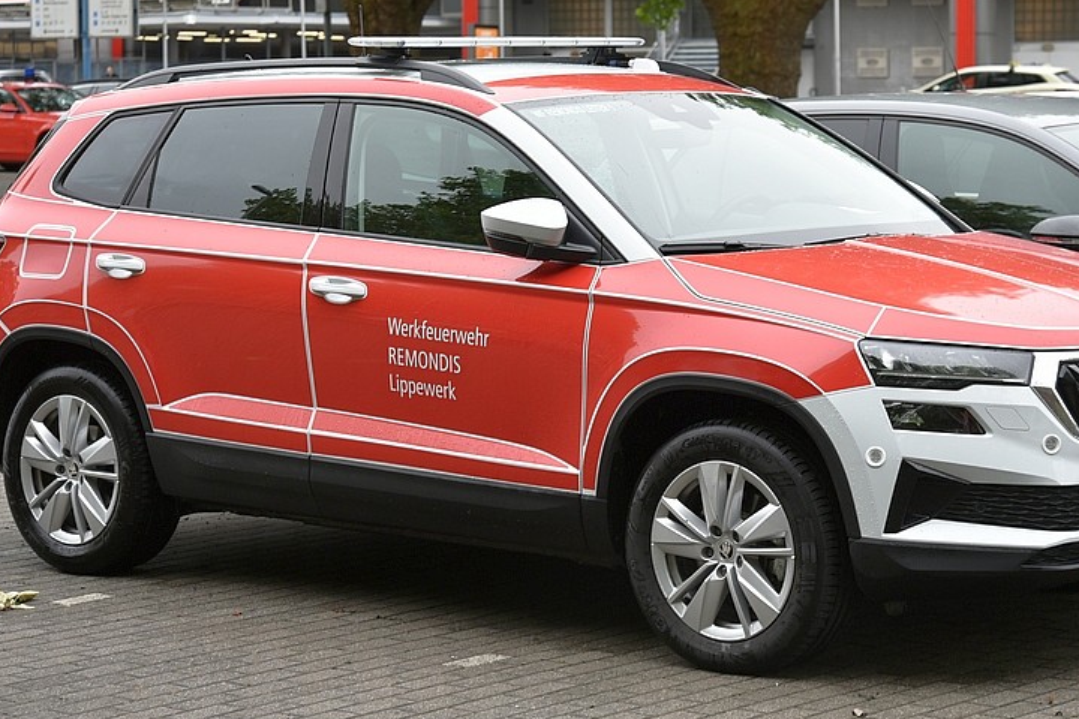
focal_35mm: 90
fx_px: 2697
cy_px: 324
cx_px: 616
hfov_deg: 22.6
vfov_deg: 15.2
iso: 400
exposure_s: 1/160
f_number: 6.3
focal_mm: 72
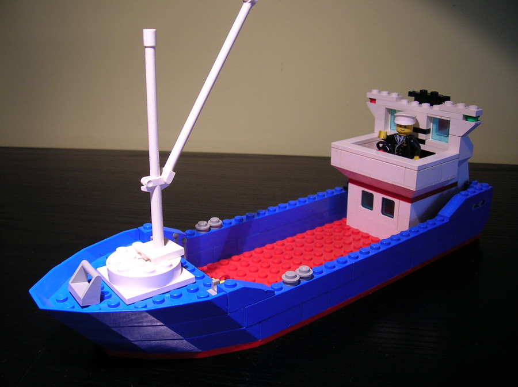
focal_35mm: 34
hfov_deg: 54.0
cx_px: 259
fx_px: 508
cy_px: 194
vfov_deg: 41.7
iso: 50
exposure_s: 1/11.5
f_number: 2.9
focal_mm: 5.7
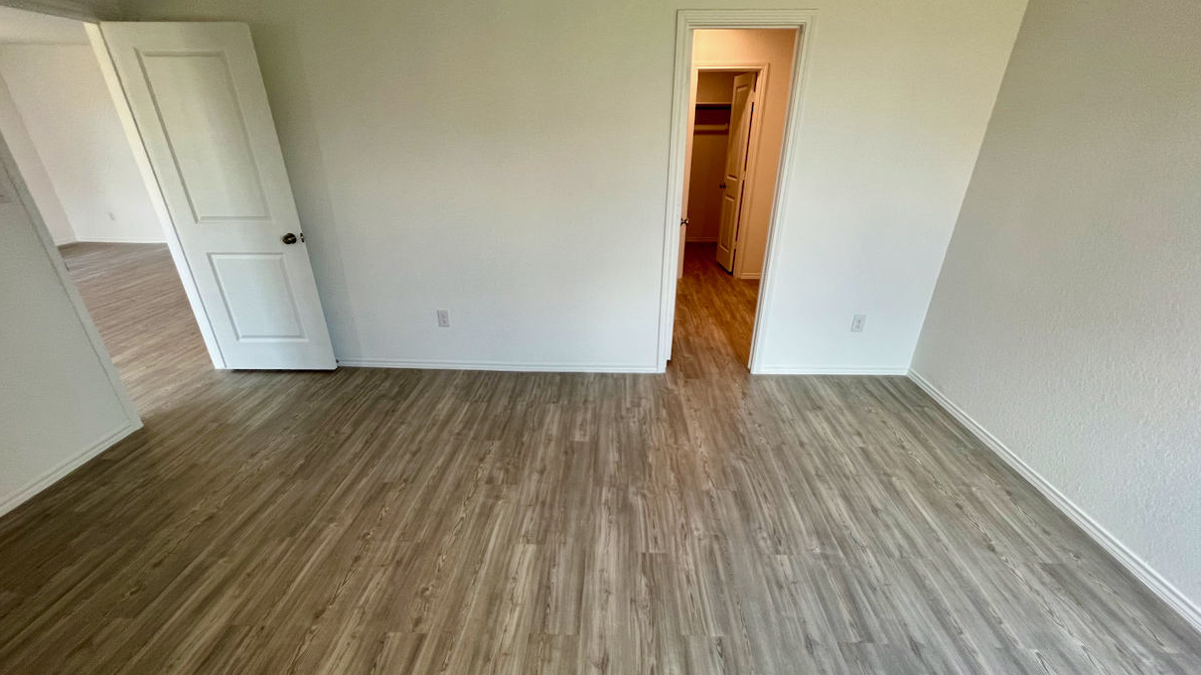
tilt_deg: -27.2
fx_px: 478
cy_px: 387
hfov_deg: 103.0
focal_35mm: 15
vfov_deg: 70.1
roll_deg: -0.3
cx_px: 598
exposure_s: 1/120
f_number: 1.8
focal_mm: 1.57
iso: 200
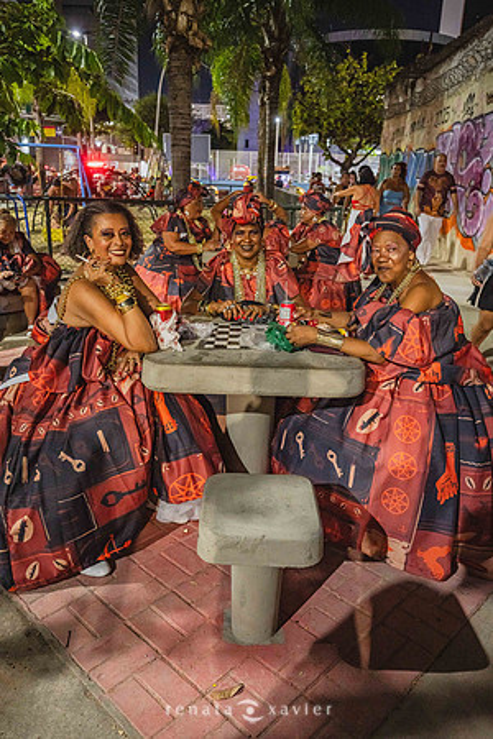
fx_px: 534
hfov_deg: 49.6
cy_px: 370
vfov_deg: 69.4
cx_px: 246
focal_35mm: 26
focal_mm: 26
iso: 1250
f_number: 4
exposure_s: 1/60
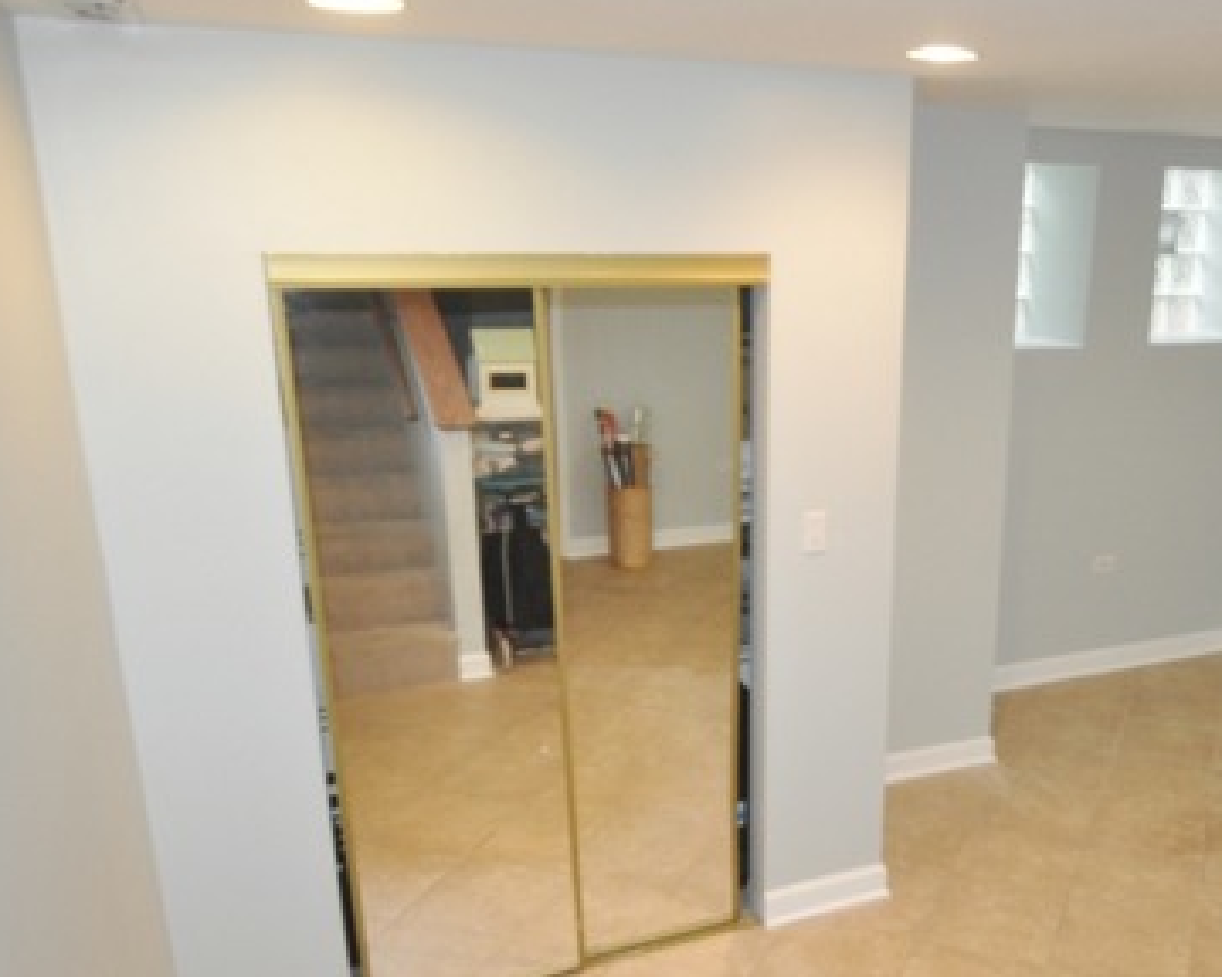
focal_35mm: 30
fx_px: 1085
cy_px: 565
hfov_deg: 57.7
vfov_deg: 48.3
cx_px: 798
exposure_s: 1/80
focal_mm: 12
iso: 800
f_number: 3.8
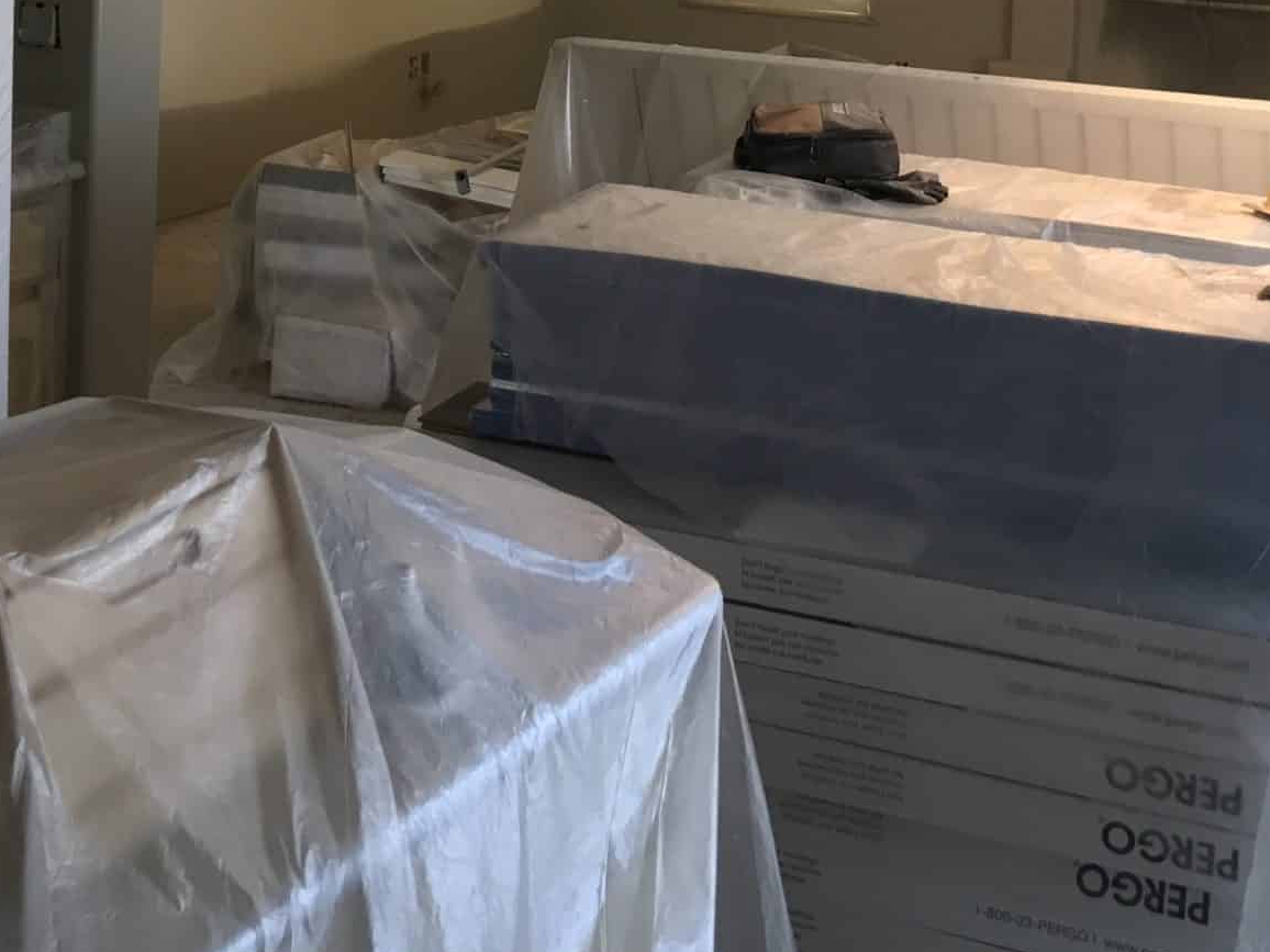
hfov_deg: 31.1
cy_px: -90
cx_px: 537
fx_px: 2275
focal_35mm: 62
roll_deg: -1.6
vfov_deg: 22.4
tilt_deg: -4.3
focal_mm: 3.99
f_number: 1.8
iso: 40
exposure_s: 1/30
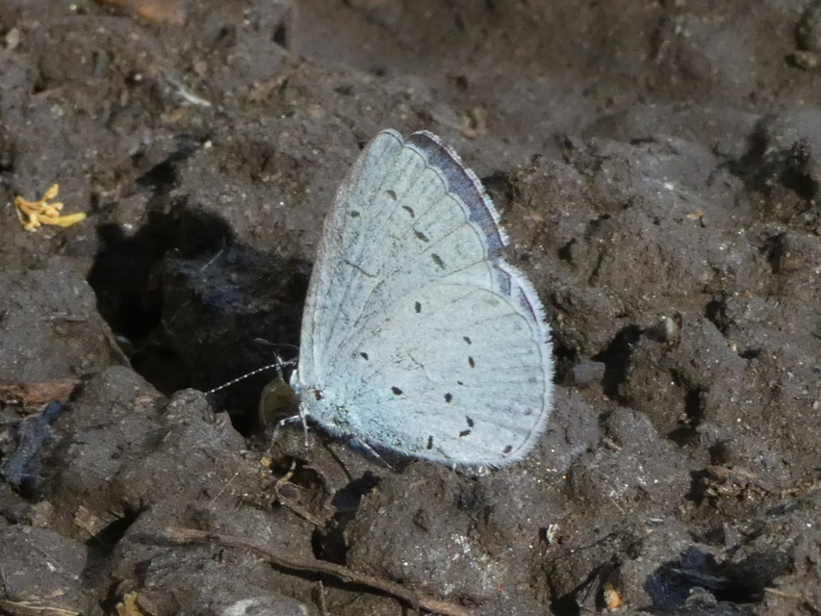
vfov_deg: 9.6
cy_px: 308
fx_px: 3653
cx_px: 410
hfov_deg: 12.8
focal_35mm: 154
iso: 250
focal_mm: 27.5
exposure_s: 1/80
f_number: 5.4
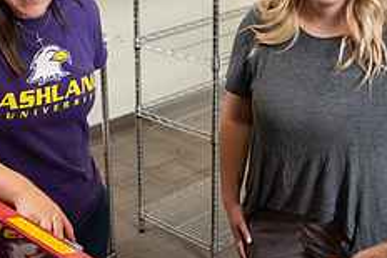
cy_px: 81
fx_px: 807
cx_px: 83
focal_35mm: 75
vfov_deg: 18.1
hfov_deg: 26.5
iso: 400
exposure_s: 1/200
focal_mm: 30
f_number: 3.5
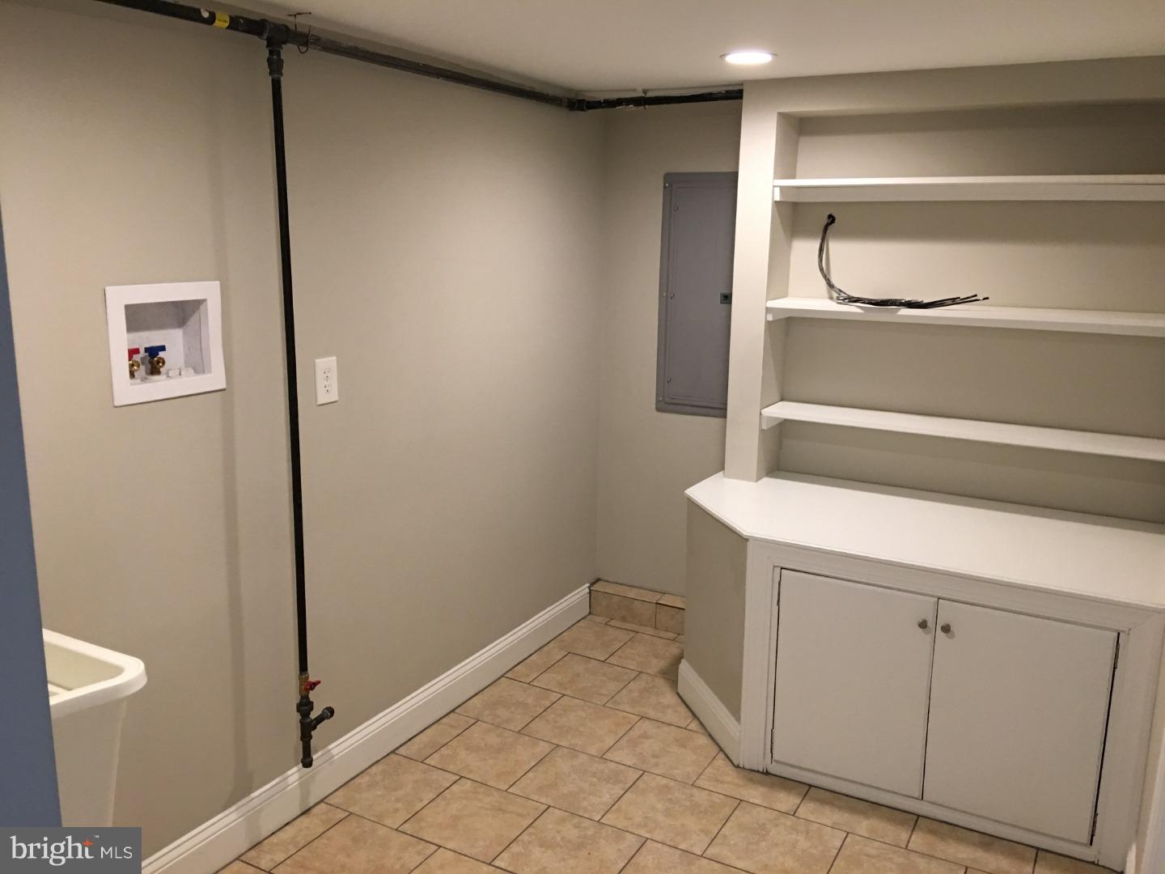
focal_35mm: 29
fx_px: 976
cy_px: 437
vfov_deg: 48.2
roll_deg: -1.4
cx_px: 582
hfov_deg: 61.7
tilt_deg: -10.9
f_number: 2.2
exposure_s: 1/15
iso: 64
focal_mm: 4.15
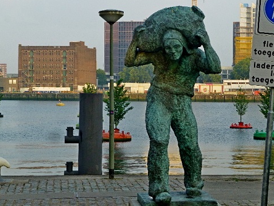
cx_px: 148
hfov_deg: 17.7
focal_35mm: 111
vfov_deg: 13.3
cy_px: 94
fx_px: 878
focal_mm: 16.1
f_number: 5.2
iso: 100
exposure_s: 1/160
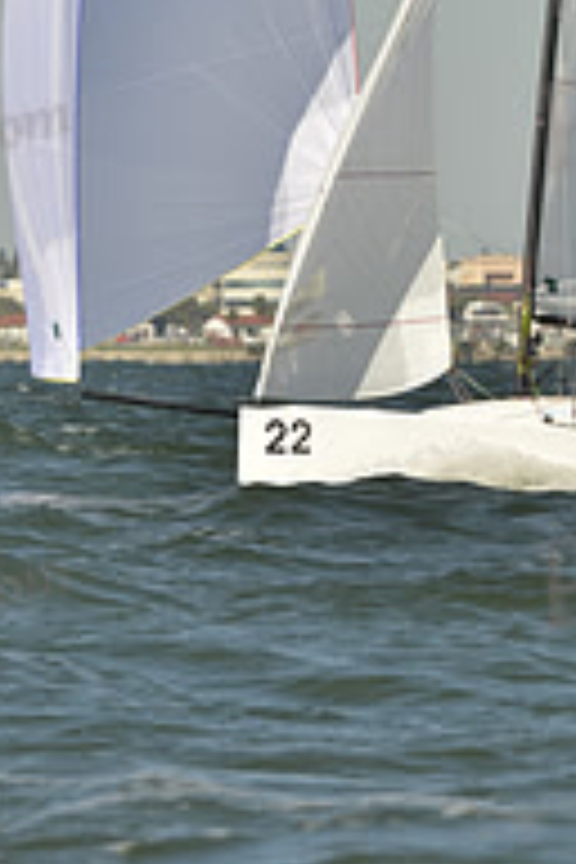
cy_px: -112
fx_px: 17423
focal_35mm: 726
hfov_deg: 1.9
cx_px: 304
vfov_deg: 2.8
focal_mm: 240
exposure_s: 1/1600
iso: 280
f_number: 6.3
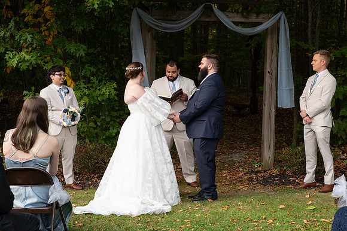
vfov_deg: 21.0
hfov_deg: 31.1
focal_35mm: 65
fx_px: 624
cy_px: 110
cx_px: 185
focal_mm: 60
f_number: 6.3
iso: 400
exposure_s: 1/200
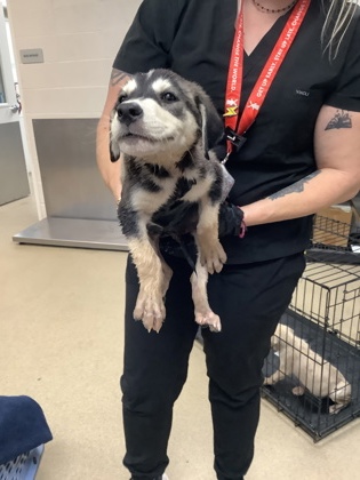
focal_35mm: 31
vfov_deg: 58.4
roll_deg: +3.0
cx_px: 180
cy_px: 240
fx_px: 430
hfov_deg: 45.4
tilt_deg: -19.7
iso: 250
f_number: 2.4
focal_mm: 3.3
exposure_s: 1/33
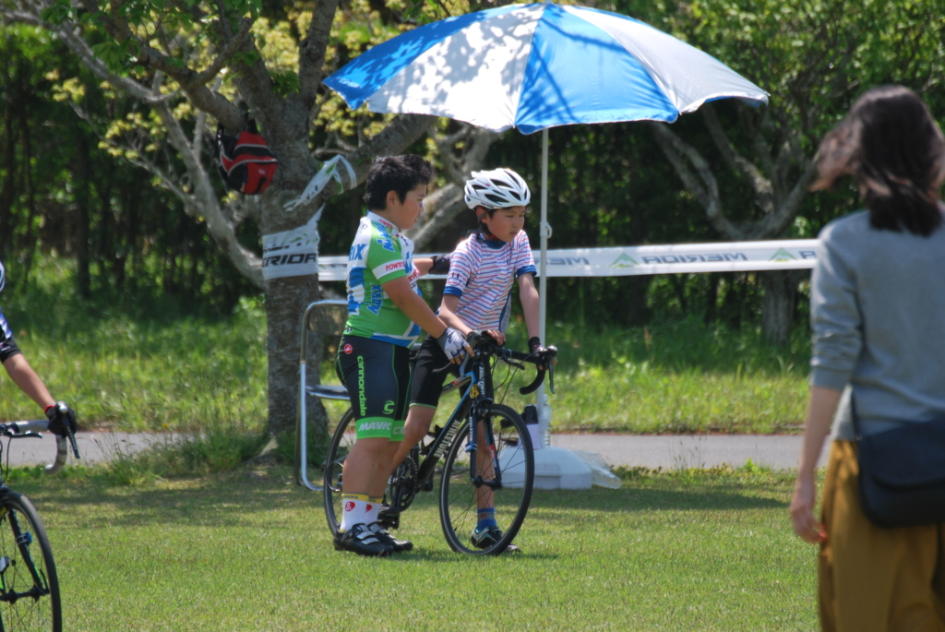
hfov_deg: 4.6
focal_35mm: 450
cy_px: 316
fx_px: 11824
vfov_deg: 3.1
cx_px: 472
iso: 200
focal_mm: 300
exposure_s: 1/500
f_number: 5.6
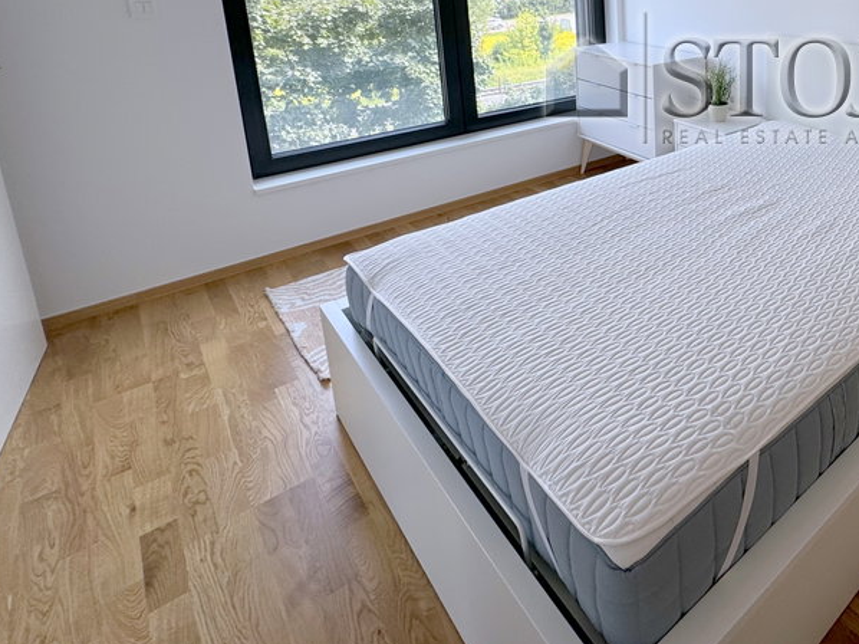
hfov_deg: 60.4
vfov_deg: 49.5
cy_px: 78
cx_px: 751
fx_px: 620
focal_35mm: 25
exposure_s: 1/191
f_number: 2.2
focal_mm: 2.22
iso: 40
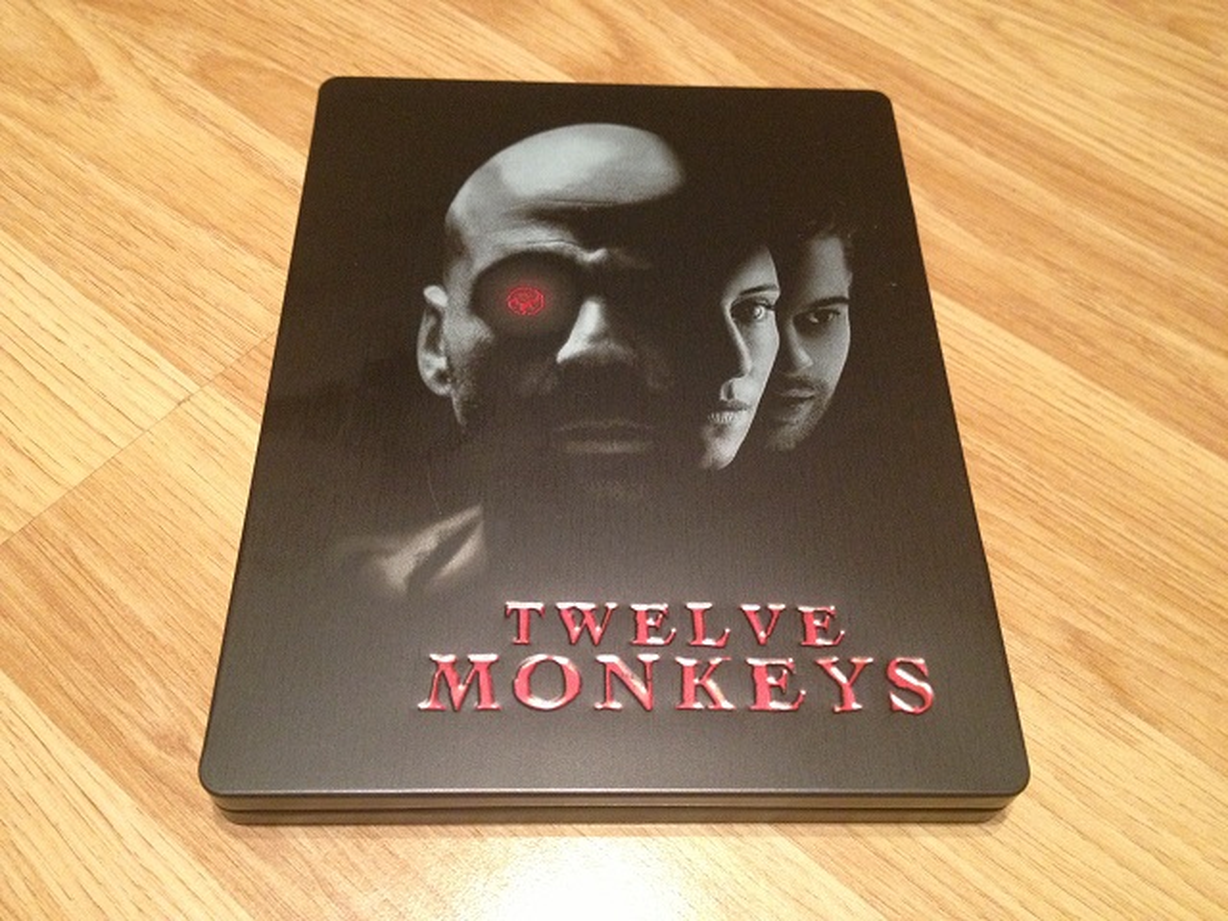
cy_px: 460
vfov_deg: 40.7
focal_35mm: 35
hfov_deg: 52.6
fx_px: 1242
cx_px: 614
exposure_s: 1/20
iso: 400
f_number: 2.4
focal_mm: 4.28
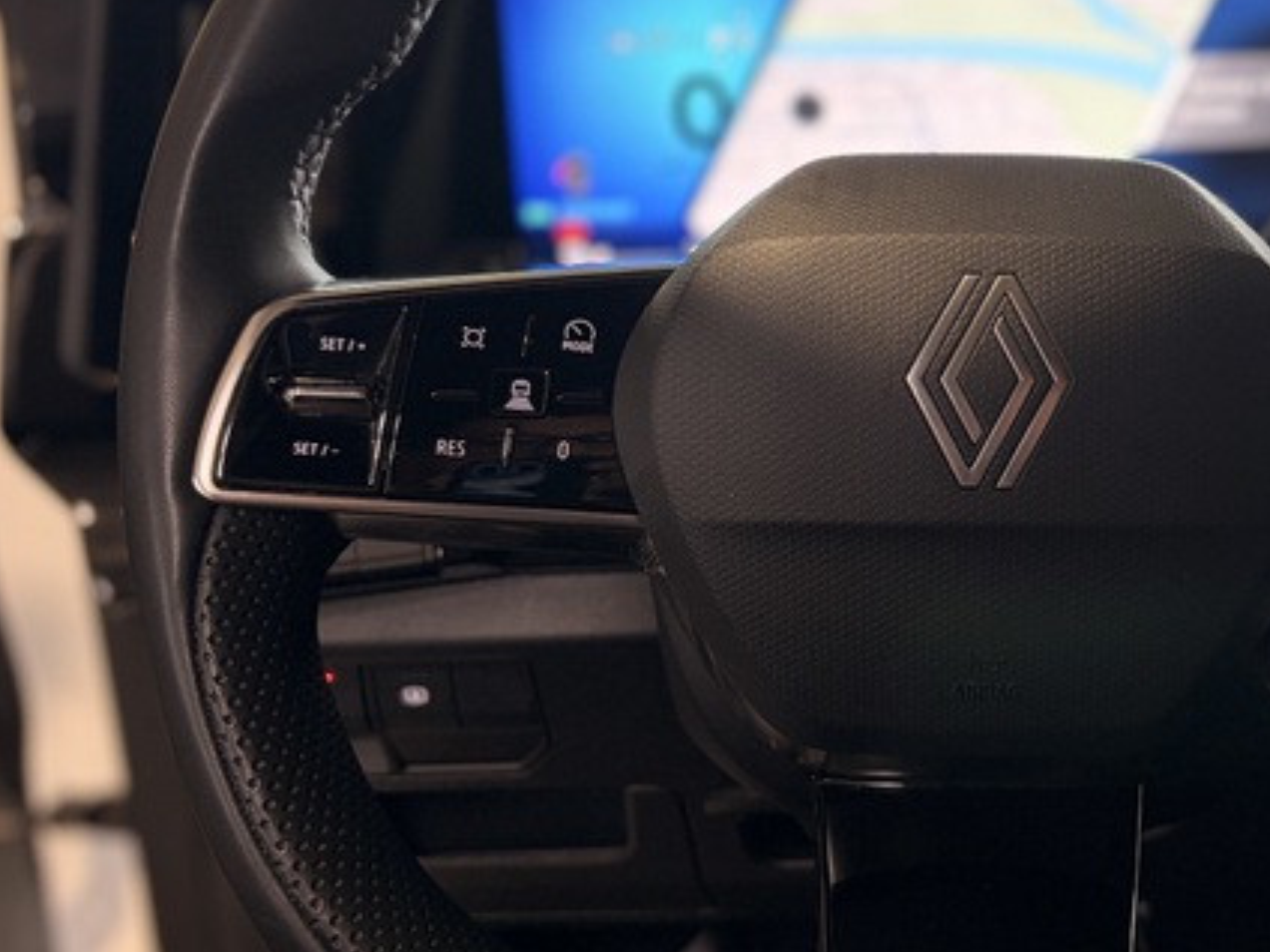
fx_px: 1798
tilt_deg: -20.9
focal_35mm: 49
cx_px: 1042
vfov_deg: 29.6
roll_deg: +1.4
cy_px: 365
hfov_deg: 37.3
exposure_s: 1/82
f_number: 1.6
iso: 100
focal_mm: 5.96
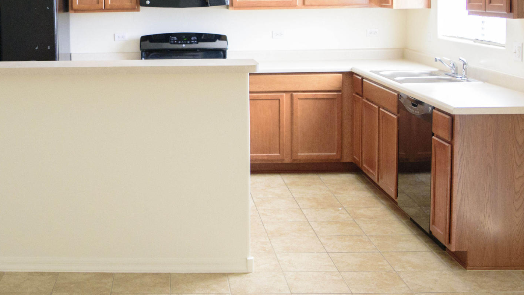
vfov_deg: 22.1
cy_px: 31
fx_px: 737
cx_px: 106
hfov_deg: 37.8
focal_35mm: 53
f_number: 3.5
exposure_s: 1/250
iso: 2000
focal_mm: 24
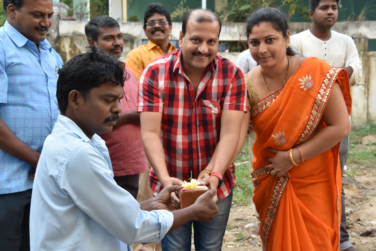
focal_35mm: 57
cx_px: 188
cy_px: 126
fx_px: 595
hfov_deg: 35.1
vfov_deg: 23.8
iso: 640
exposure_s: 1/200
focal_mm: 38
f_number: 7.1
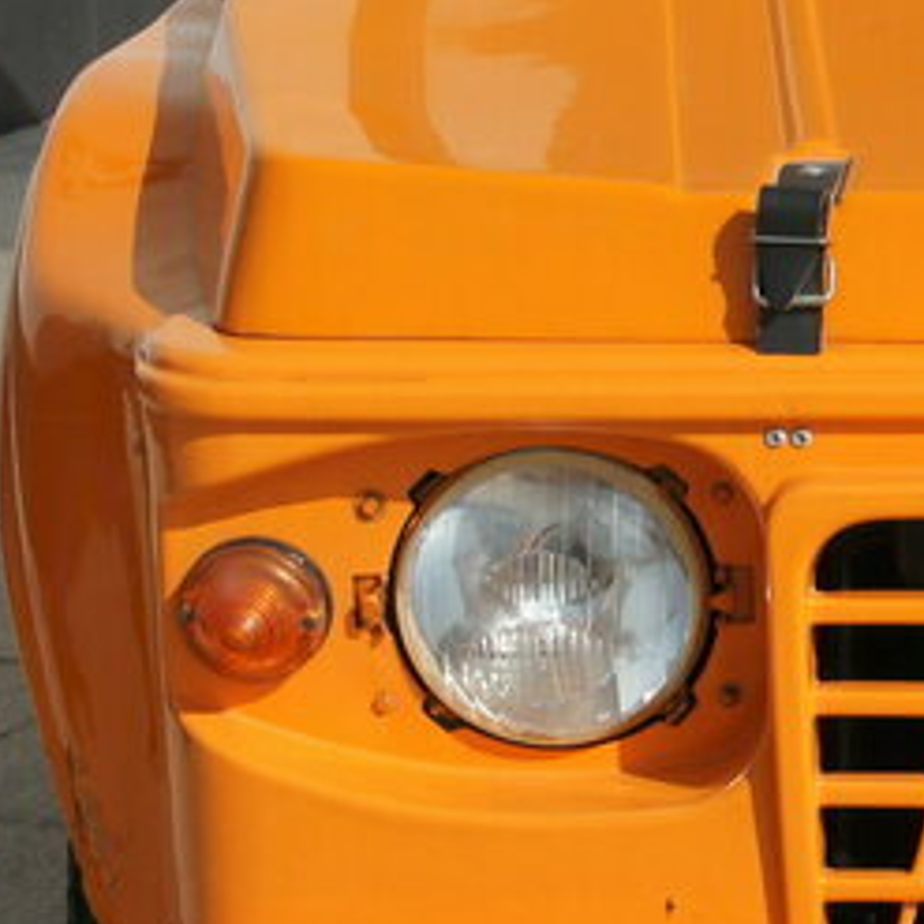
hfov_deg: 9.7
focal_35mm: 173
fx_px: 5225
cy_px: 193
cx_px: 1594
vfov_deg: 10.1
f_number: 8
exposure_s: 1/640
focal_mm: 28
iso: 200
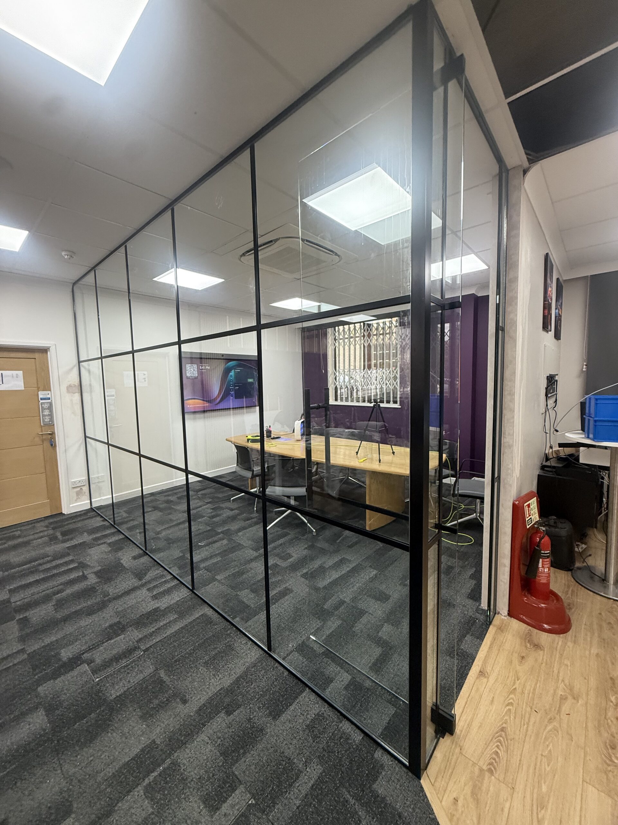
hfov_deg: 85.7
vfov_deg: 102.1
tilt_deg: -5.0
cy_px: 412
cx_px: 309
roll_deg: +0.9
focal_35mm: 14
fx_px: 333
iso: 200
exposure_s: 1/100
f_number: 2.2
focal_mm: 2.22
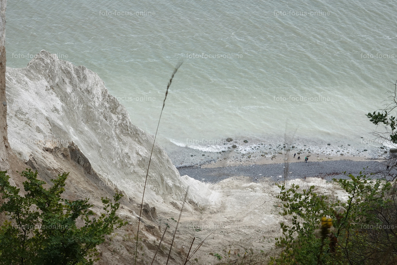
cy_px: 132
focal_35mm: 54
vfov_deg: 25.1
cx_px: 198
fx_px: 596
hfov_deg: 36.9
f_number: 16
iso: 64
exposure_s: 1/10
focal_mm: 19.68
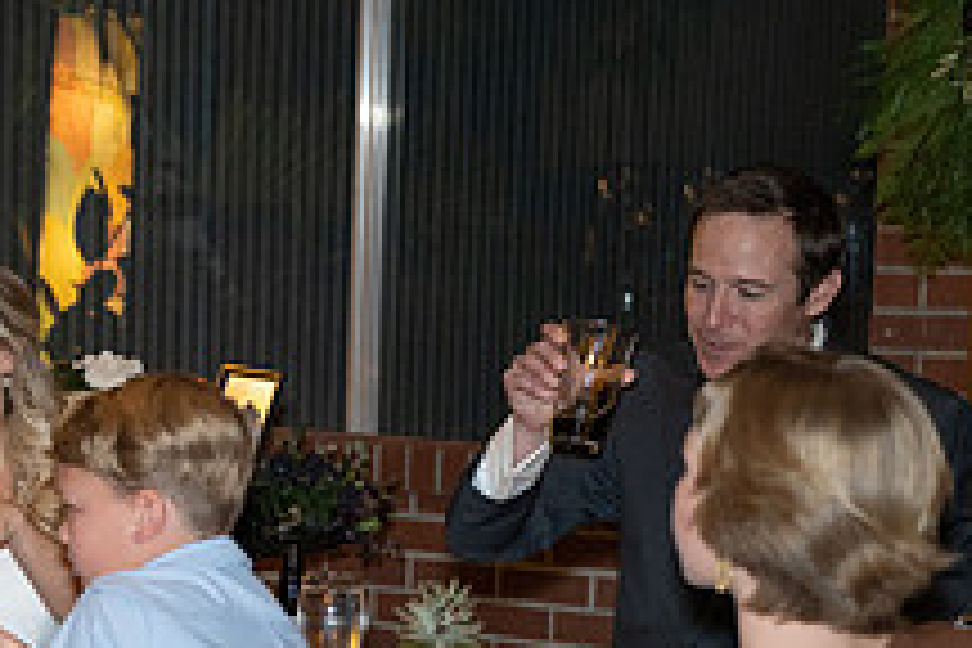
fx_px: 3699
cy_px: 533
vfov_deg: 10.0
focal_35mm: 137
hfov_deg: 14.3
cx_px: -301
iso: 3200
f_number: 2.8
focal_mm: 51
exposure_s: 1/125
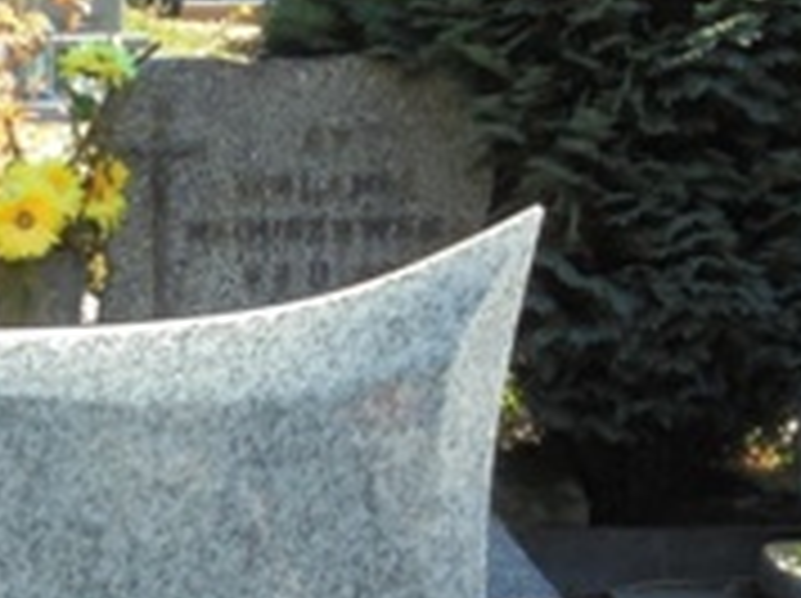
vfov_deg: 5.6
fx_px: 6078
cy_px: 1012
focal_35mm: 263
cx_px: -464
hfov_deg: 7.4
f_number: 6.1
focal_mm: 13.1
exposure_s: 1/100
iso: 100
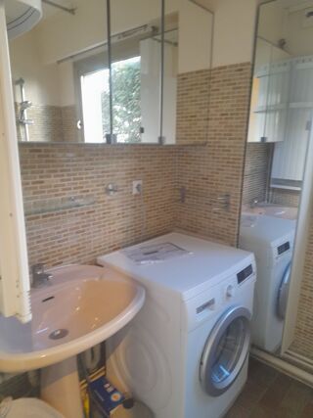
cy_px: 209
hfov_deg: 54.9
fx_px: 302
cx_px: 156
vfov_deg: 69.4
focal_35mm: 25
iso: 200
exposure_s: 1/50
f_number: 2
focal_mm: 4.6
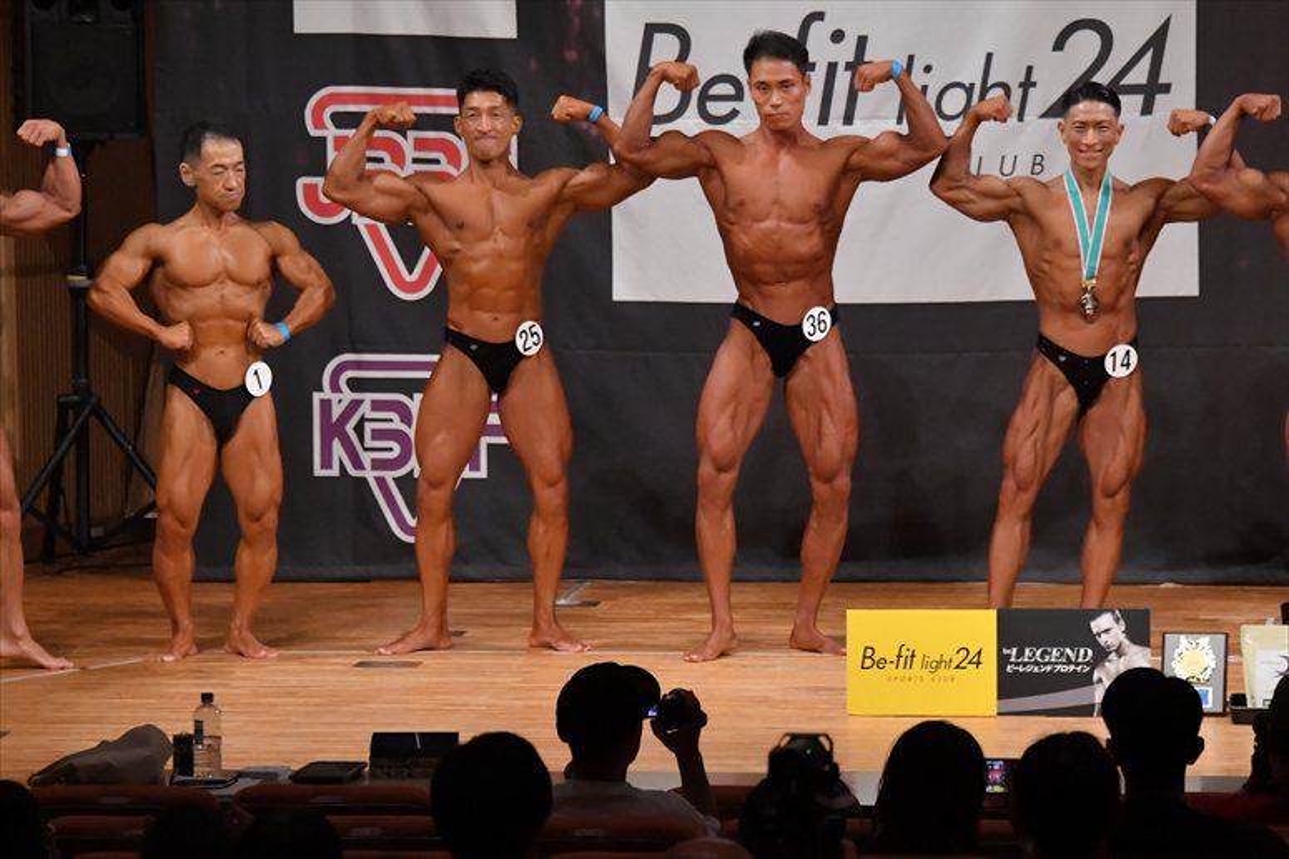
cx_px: 644
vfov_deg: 6.3
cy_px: 430
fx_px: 7766
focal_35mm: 217
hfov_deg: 9.5
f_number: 5.6
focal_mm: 145
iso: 6400
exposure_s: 1/400
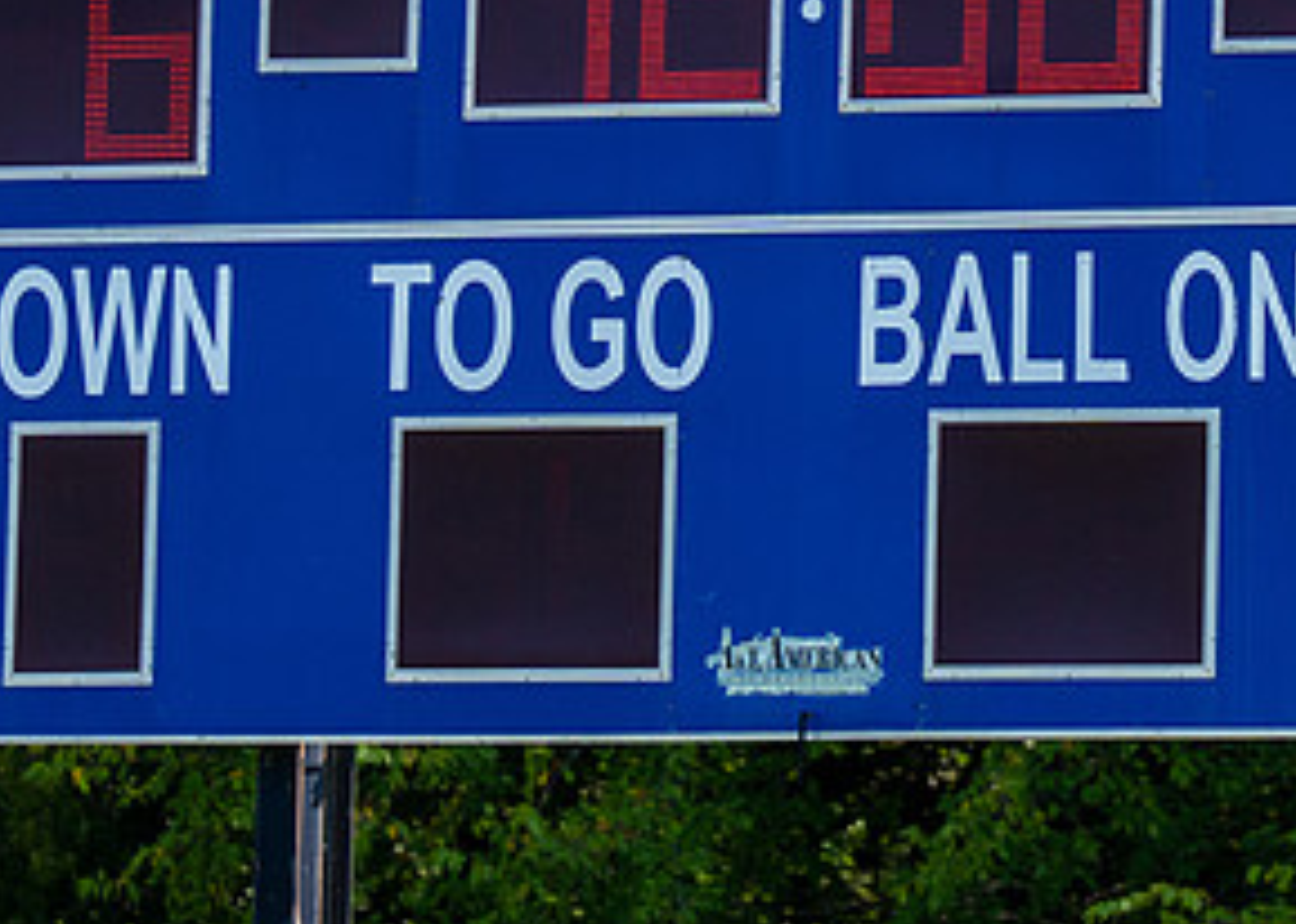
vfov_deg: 2.4
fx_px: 22363
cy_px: 143
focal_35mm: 608
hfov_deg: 3.3
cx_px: 1234
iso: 125
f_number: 2.8
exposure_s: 1/2000
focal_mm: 175
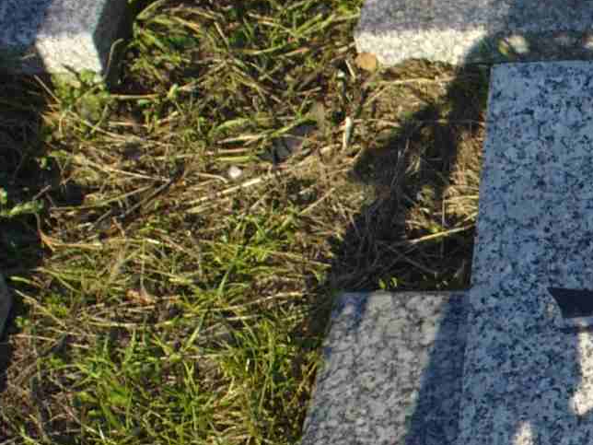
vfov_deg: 10.0
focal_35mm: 147
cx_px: 936
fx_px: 2518
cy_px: 495
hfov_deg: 12.6
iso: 80
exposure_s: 1/160
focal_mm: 6.1
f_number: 5.6
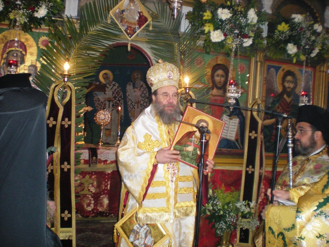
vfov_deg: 37.7
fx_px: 361
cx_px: 164
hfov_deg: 49.0
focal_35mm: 38
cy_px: 124
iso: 211
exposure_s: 1/60
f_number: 3.1
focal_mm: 6.3
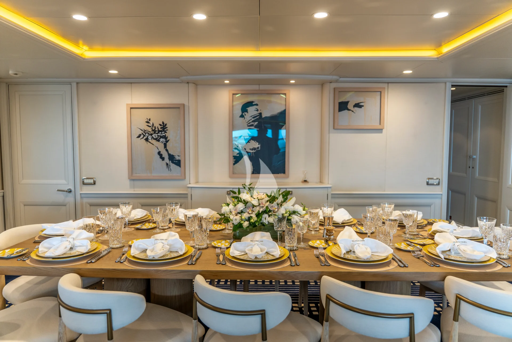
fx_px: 341
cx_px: 256
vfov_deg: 53.1
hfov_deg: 73.7
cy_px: 171
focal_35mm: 24
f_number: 2.8
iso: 500
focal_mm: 24
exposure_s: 1/200
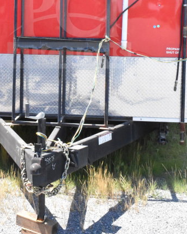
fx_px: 504
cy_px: 25
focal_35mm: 73
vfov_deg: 25.3
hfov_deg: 21.0
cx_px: 69
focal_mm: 24
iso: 6400
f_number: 16
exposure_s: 1/1000
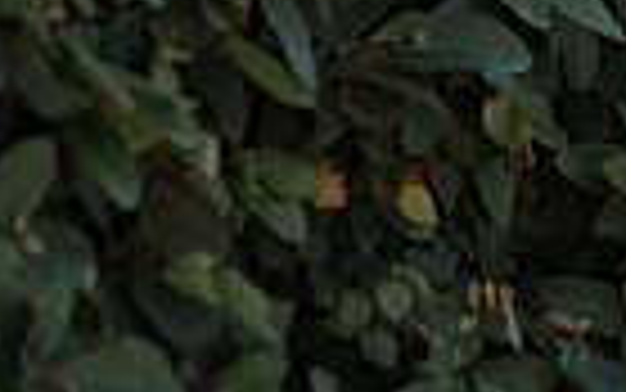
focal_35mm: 479
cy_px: 327
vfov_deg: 2.7
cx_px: 1612
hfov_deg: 4.3
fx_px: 8175
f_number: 2
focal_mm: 85
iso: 320
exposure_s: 1/2000
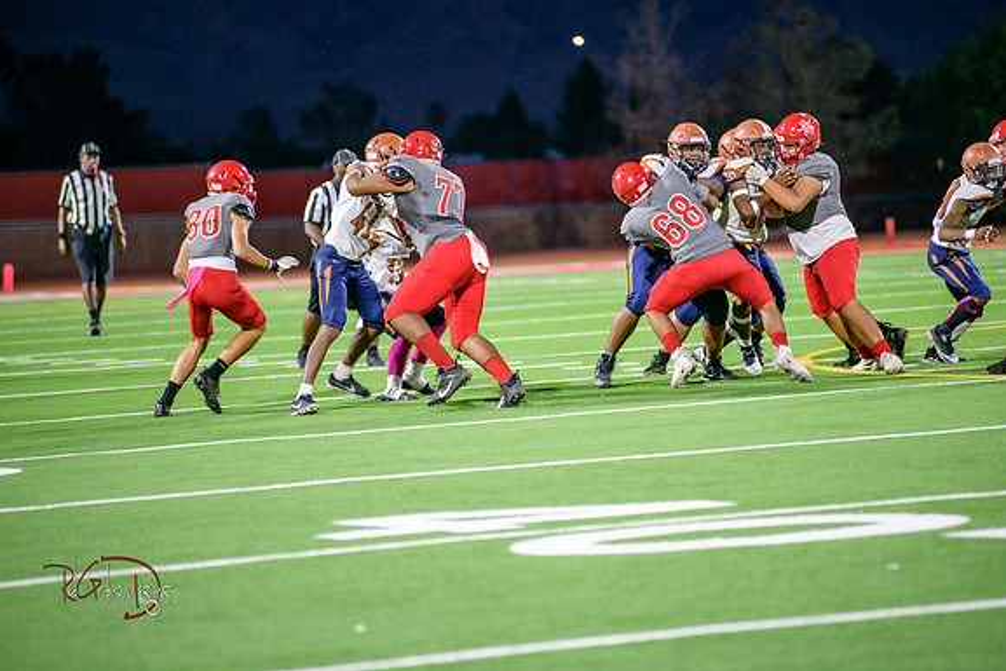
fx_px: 5618
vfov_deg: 6.8
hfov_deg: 10.2
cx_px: 504
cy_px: 336
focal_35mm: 201
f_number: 2.8
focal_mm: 200
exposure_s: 1/250
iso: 1600
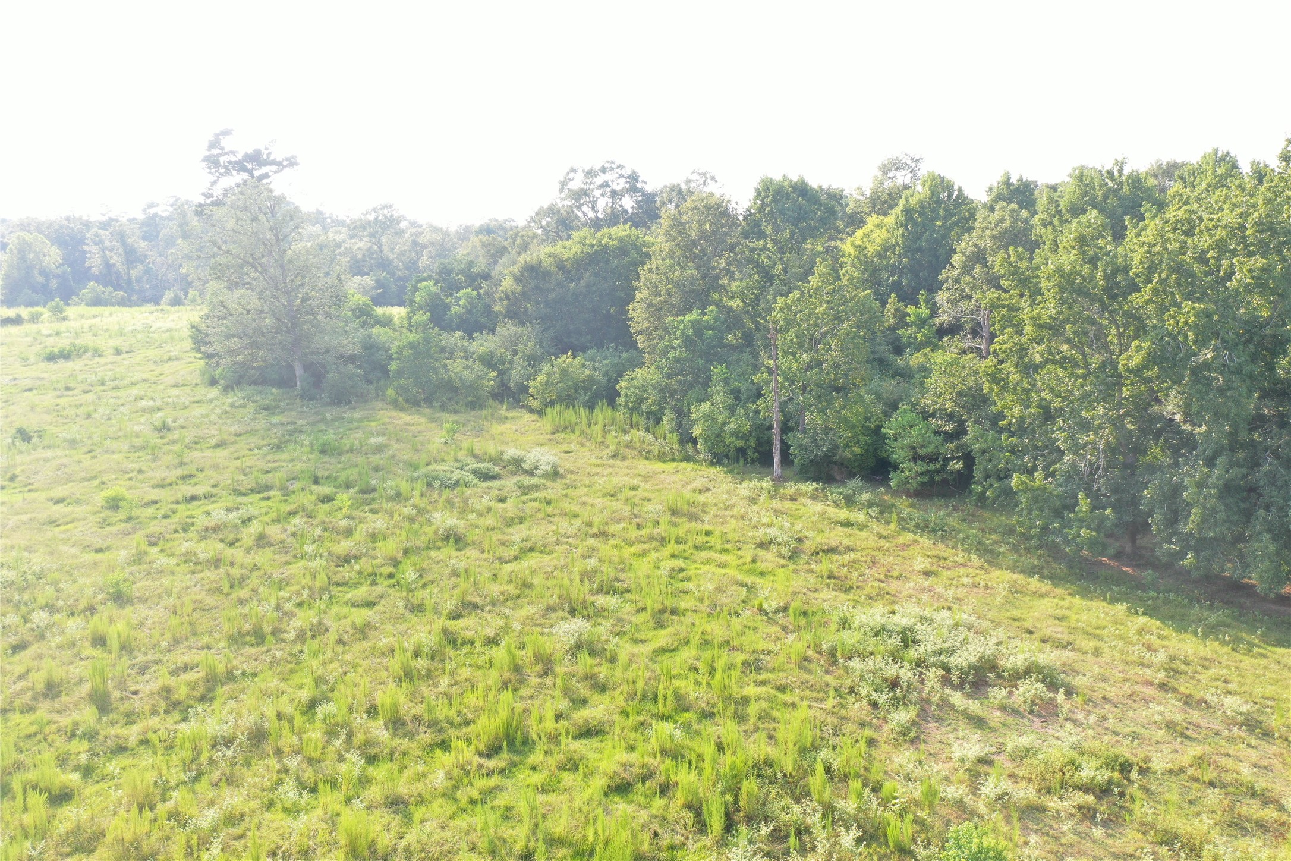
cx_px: 646
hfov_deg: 65.5
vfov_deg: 46.4
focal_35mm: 28
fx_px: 1004
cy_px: 430
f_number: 4.5
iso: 100
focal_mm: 10.26
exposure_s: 1/120
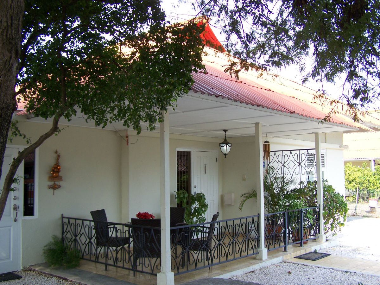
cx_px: 190
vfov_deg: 37.7
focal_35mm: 38
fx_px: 417
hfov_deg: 49.0
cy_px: 142
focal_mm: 6.3
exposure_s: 1/200
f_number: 2.8
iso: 64
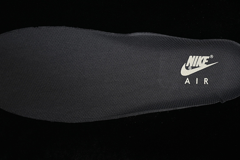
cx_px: 120
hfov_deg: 27.0
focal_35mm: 75
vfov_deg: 18.2
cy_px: 80
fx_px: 500
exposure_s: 1/80
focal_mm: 50
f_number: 7.1
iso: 160
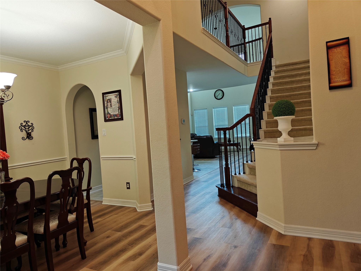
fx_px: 250
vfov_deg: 56.8
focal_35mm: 24
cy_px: 136
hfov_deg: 71.6
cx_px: 180
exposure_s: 1/60
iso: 640
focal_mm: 5.59
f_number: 1.8
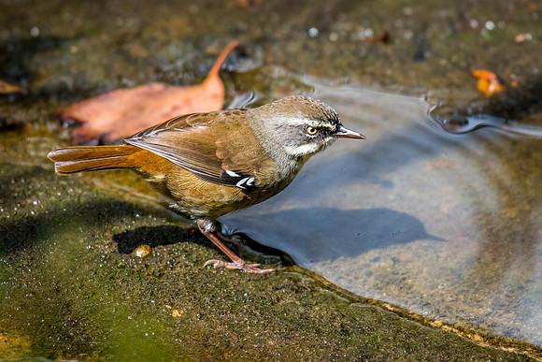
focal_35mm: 919
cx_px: 314
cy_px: 127
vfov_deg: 1.5
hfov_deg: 2.2
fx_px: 13831
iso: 900
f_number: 5.6
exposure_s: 1/1250
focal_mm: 500
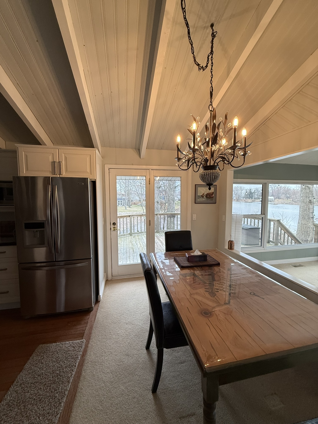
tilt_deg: -2.8
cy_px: 212
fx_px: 171
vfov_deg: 102.1
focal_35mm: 14
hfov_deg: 85.7
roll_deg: -0.3
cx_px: 159
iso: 125
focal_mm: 2.22
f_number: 2.2
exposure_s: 1/120
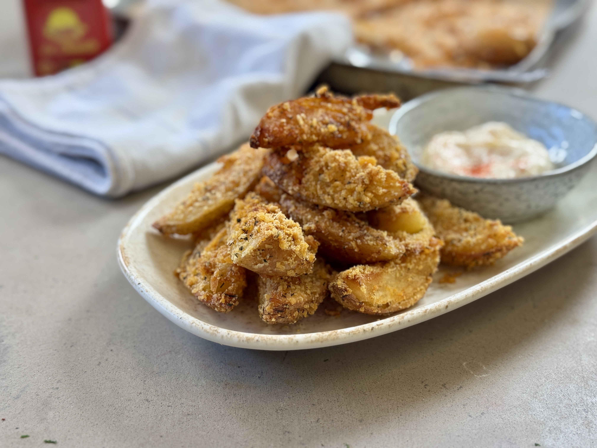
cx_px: 298
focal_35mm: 48
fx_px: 828
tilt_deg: -31.4
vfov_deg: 30.3
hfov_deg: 39.7
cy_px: 224
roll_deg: +1.1
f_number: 1.78
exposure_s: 1/100
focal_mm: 6.76
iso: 80
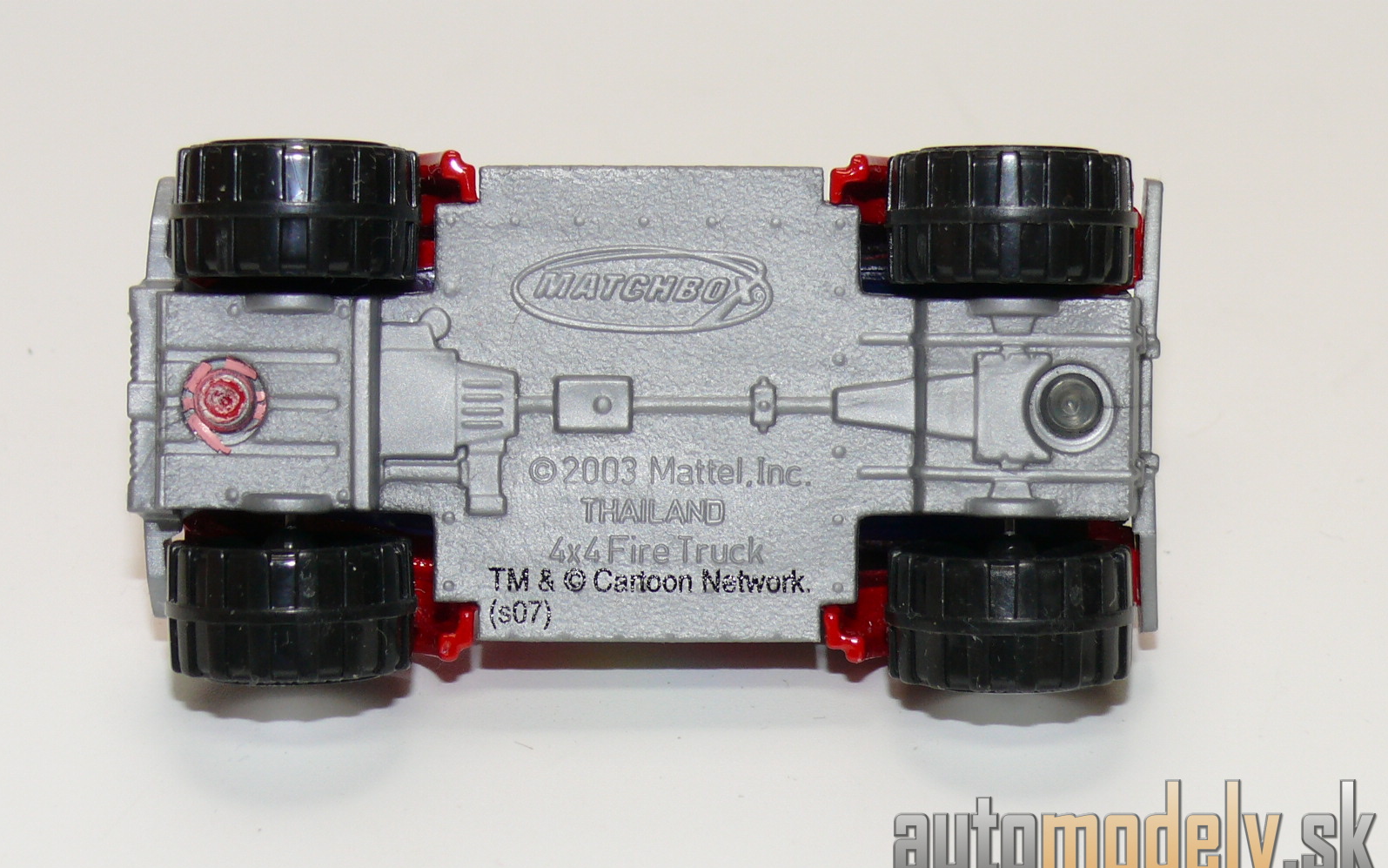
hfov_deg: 20.6
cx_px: 693
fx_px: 3821
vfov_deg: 13.0
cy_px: 390
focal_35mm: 101
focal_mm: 12.9
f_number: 4
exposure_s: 1/30
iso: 100
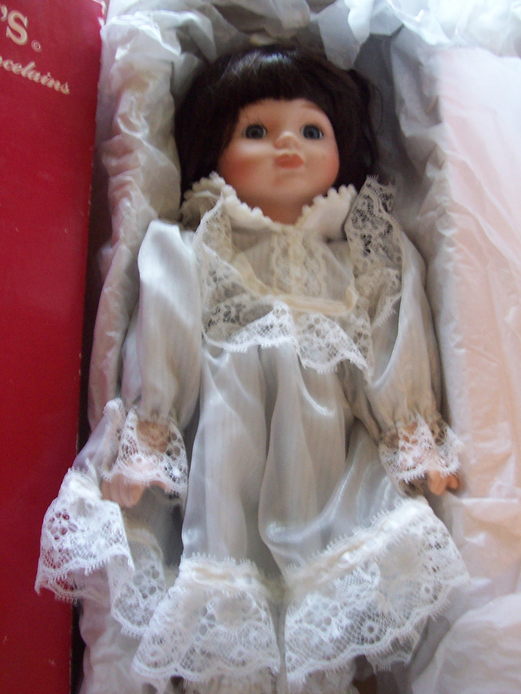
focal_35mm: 37
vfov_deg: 50.1
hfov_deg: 38.7
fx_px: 743
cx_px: 260
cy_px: 347
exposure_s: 1/10
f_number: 2.8
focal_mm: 5.6
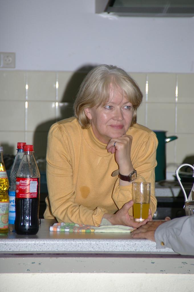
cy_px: 146
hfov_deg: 5.1
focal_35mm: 270
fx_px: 2186
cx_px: 97
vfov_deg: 7.6
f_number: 6.2
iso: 200
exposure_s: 1/180
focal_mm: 180
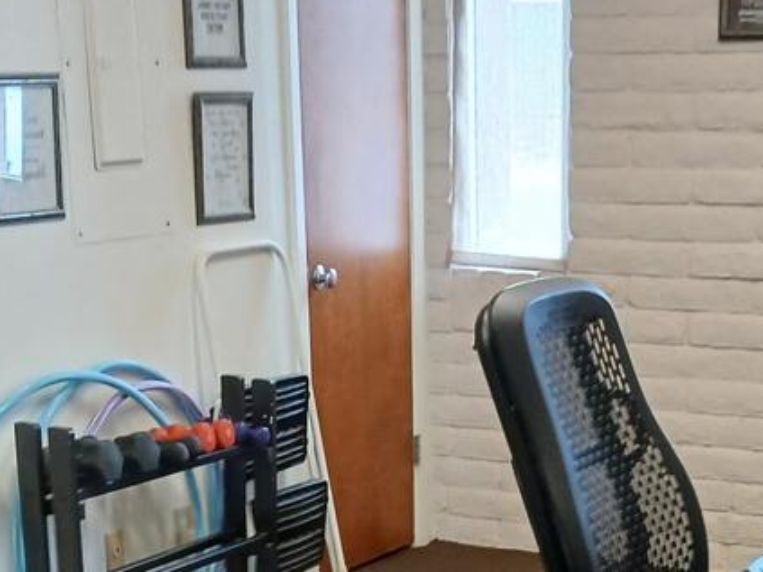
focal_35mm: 84
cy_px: 789
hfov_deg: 23.3
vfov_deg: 16.4
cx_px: 434
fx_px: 1851
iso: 200
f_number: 1.8
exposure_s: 1/30
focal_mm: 3.98
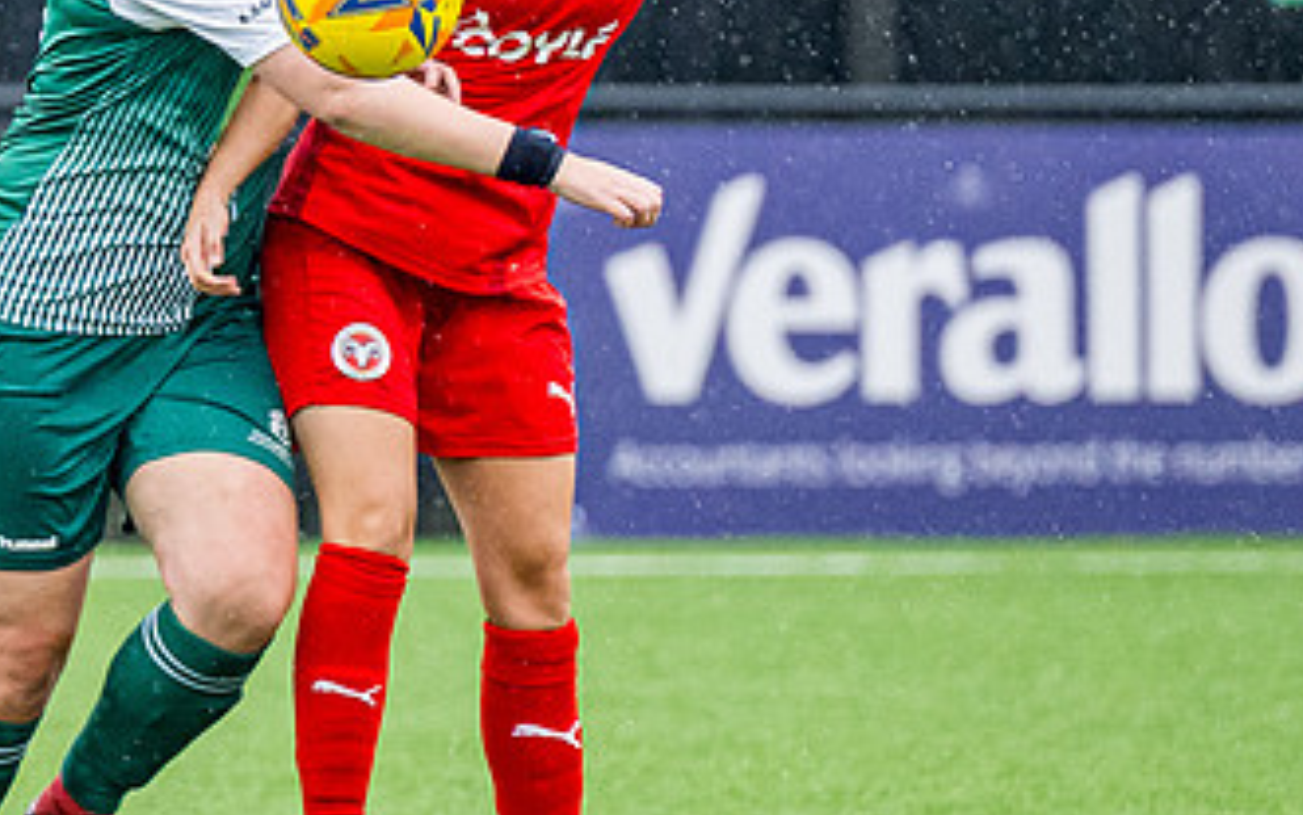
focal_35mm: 947
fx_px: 33635
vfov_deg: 1.4
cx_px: 43
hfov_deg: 2.2
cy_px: 193
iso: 1250
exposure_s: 1/1250
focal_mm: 200
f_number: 3.2
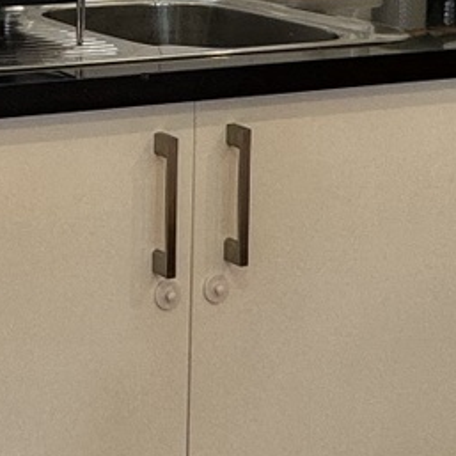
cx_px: -208
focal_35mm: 87
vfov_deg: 18.7
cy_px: -120
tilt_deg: -2.8
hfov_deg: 18.0
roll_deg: -0.1
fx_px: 1297
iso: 125
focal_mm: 2.22
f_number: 2.2
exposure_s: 1/100
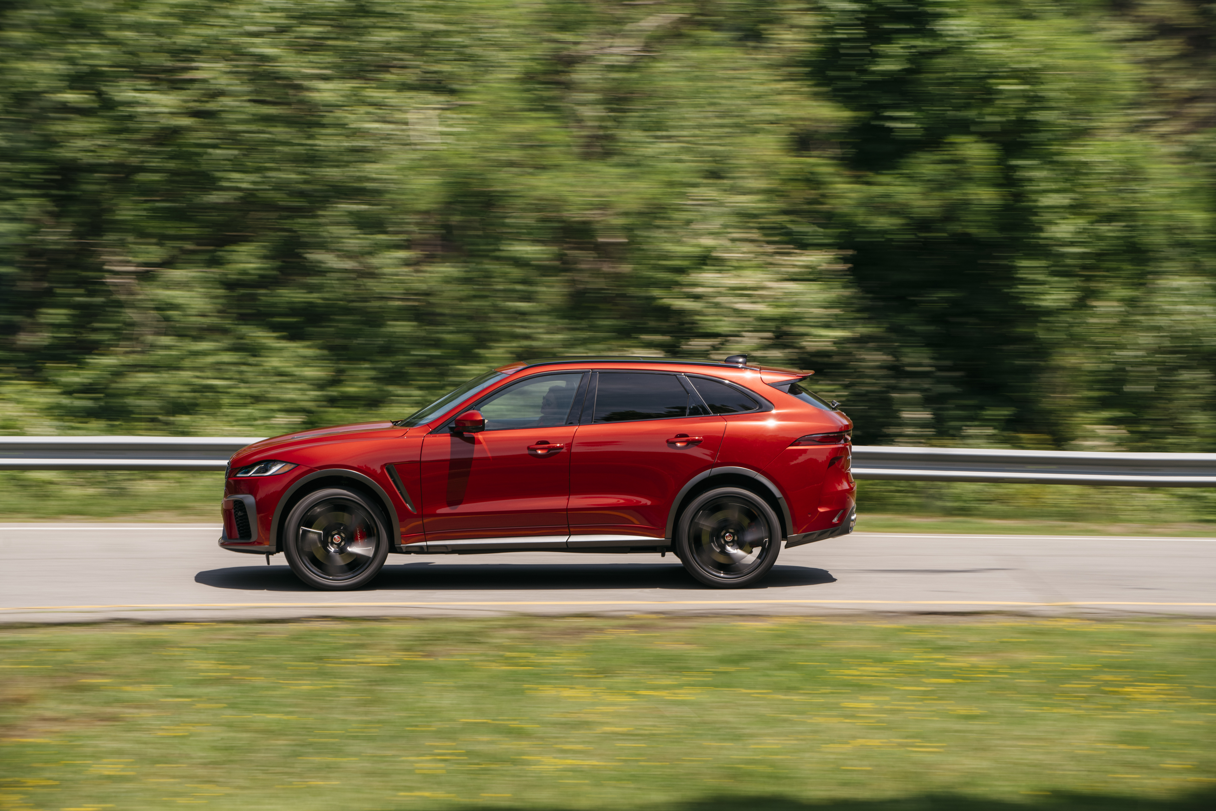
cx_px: 608
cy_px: 406
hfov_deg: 15.2
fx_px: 4560
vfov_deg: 10.2
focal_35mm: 135
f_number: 9
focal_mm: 135
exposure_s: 1/50
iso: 80
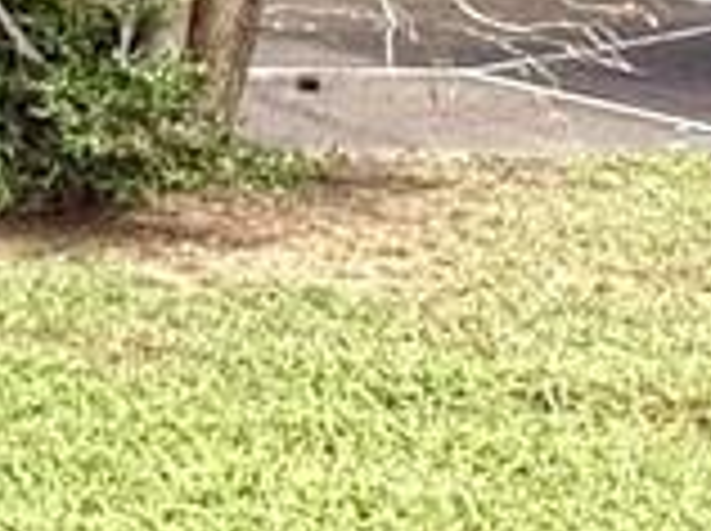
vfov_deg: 15.1
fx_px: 1866
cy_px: -243
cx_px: -1161
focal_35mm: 91
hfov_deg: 13.2
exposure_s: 1/1167
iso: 64
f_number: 2.2
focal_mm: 2.22
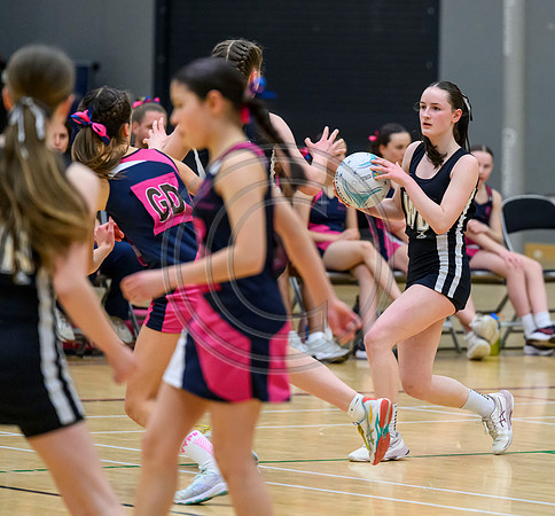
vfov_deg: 6.2
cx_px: 432
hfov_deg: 6.6
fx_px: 4796
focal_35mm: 274
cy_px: 228
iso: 6400
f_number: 3.5
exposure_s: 1/1000
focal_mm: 200
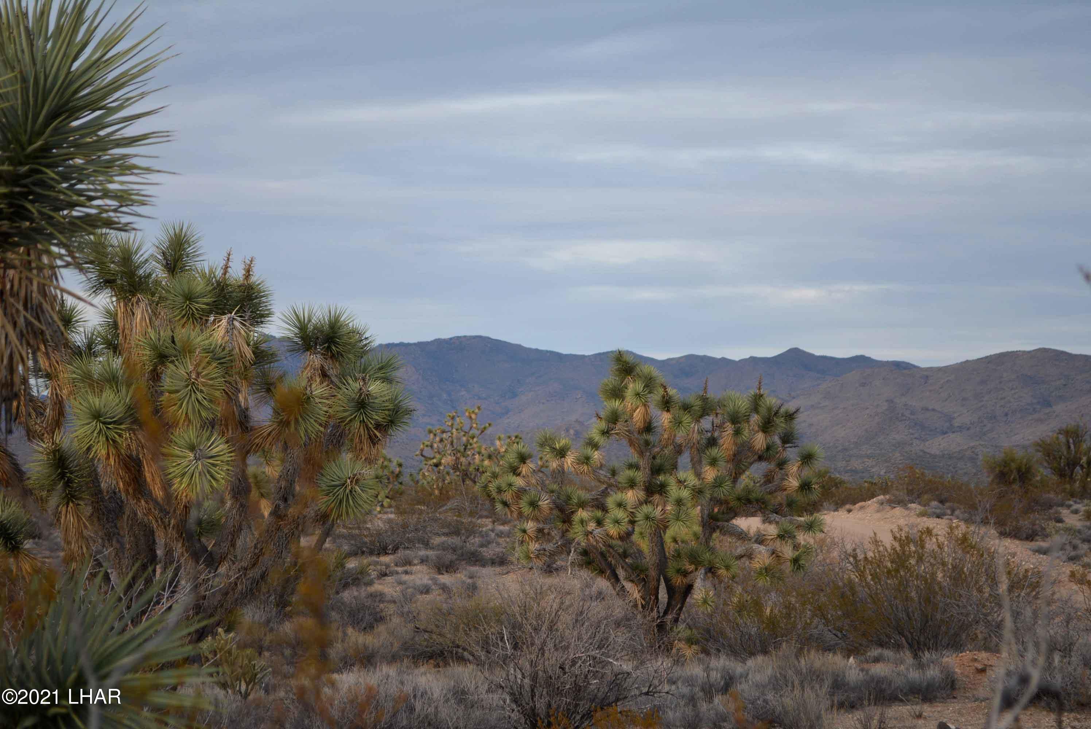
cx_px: 546
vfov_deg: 16.6
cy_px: 364
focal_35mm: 82
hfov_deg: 24.6
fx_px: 2502
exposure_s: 1/125
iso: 250
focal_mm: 55
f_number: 5.6
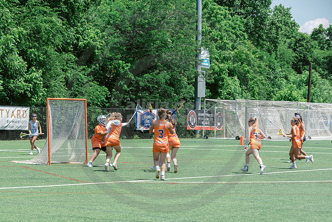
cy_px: 139
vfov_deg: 9.1
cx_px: 123
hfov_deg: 13.6
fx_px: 1390
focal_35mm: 151
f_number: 7.1
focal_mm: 120
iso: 400
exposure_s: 1/800
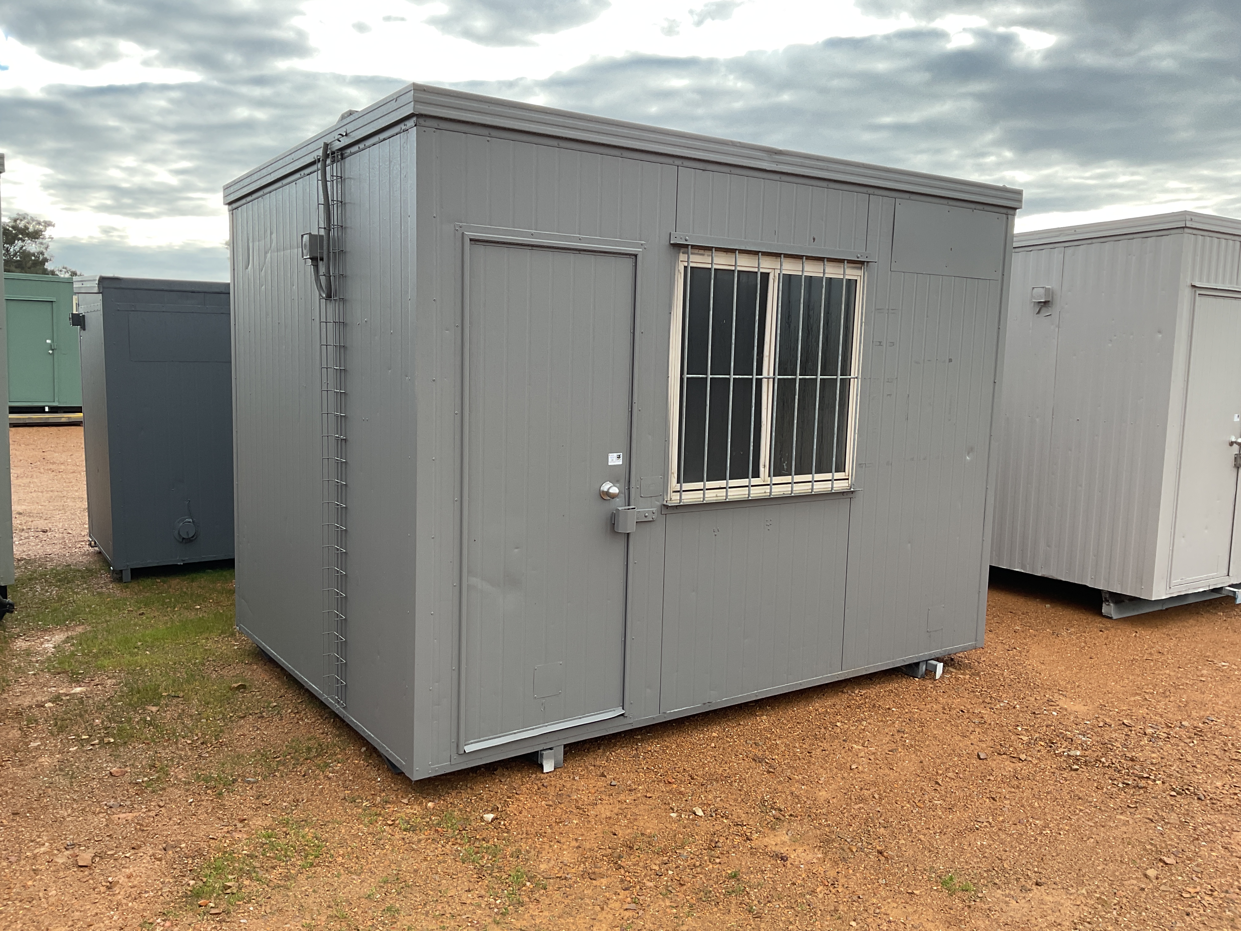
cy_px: 466
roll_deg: -0.8
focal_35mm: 29
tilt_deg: -7.0
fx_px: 1040
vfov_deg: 48.2
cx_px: 620
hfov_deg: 61.7
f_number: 1.8
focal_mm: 3
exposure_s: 1/217
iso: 16
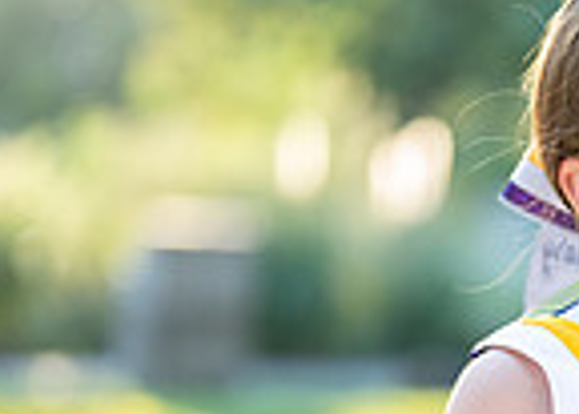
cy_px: 542
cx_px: 761
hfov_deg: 8.4
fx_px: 3883
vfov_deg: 6.1
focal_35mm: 236
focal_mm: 50
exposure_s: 1/640
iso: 250
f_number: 1.2
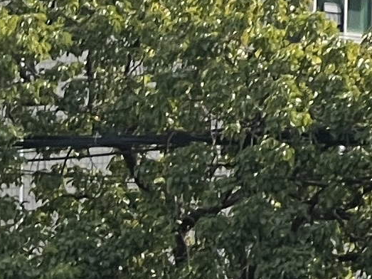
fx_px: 6382
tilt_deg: -2.0
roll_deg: -0.5
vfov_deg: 2.5
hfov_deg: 3.3
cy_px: 925
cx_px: -455
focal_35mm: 594
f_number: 2.8
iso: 32
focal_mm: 9
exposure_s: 1/455
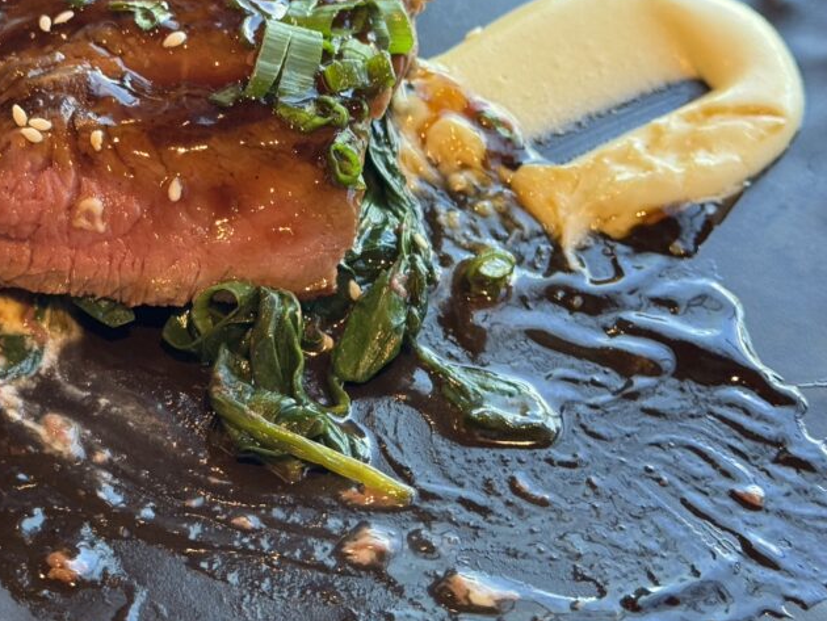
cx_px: 302
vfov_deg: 18.8
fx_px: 1864
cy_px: 150
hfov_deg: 24.9
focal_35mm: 78
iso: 160
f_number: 1.78
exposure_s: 1/60
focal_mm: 6.76
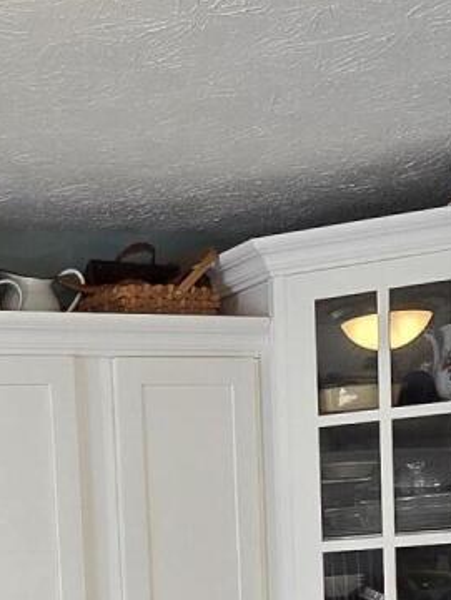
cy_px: 750
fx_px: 1250
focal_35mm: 72
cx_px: -128
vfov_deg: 24.1
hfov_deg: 19.0
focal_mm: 2.2
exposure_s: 1/60
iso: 100
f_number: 2.2
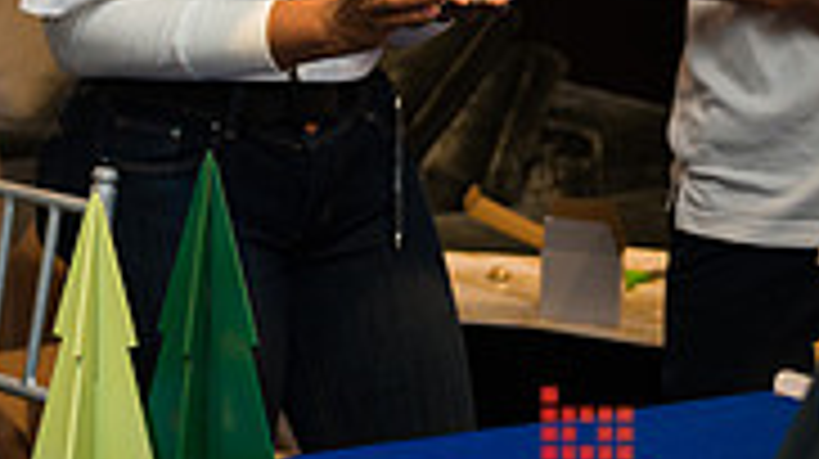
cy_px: -248
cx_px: -446
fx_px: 2756
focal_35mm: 127
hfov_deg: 15.5
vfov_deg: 9.2
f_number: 3.2
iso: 400
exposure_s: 1/200
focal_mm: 38
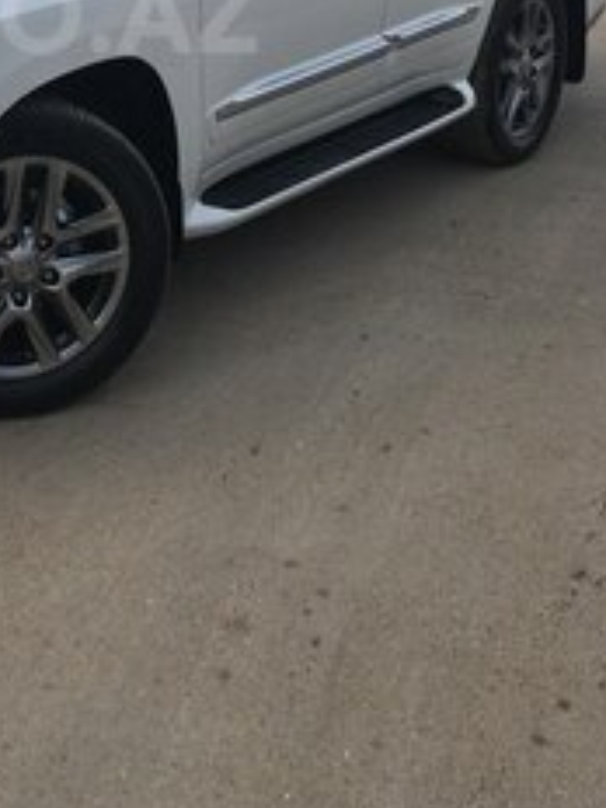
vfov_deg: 29.3
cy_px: 14
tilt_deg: -9.1
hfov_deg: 22.7
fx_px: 1447
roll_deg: -2.6
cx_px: -10
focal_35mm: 62
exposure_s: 1/705
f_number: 2.2
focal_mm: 4.15
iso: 25
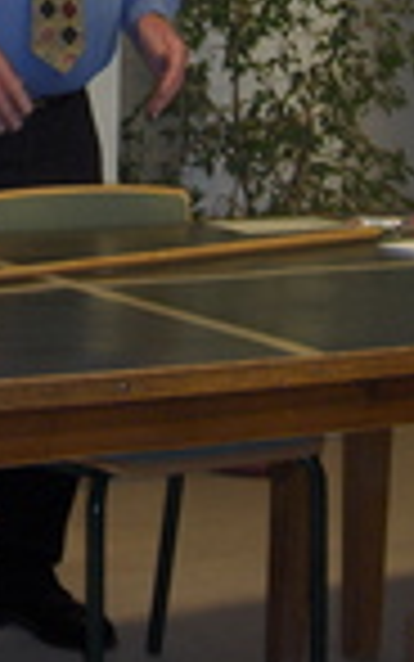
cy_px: -45
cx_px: -74
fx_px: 2038
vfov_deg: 17.9
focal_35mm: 113
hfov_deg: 11.4
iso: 100
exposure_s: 1/60
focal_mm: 8
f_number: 2.8
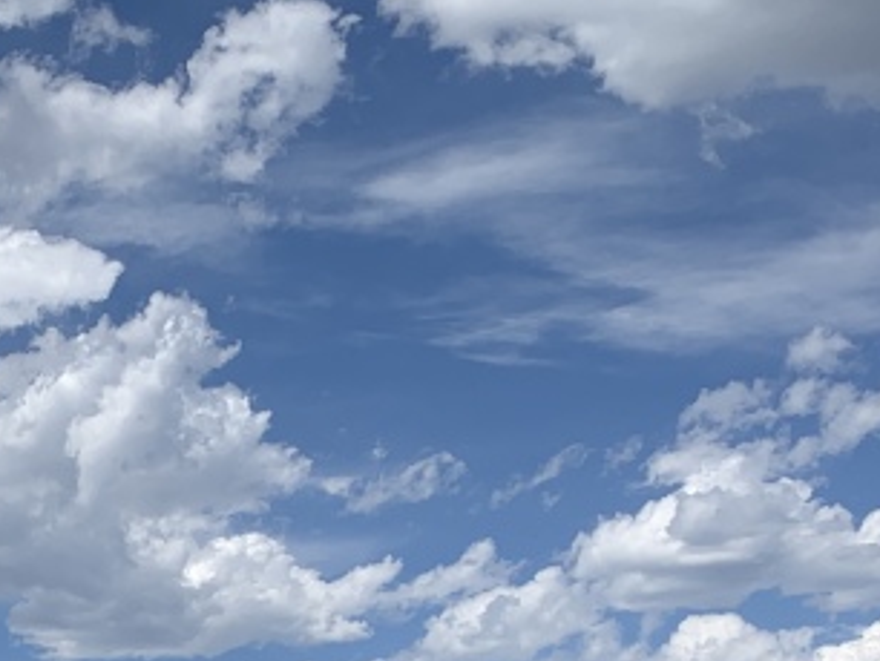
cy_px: 822
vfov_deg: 16.2
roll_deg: +0.2
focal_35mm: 87
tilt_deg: +3.7
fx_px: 2213
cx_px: 9
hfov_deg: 21.7
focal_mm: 4.25
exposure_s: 1/3788
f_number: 1.8
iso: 25
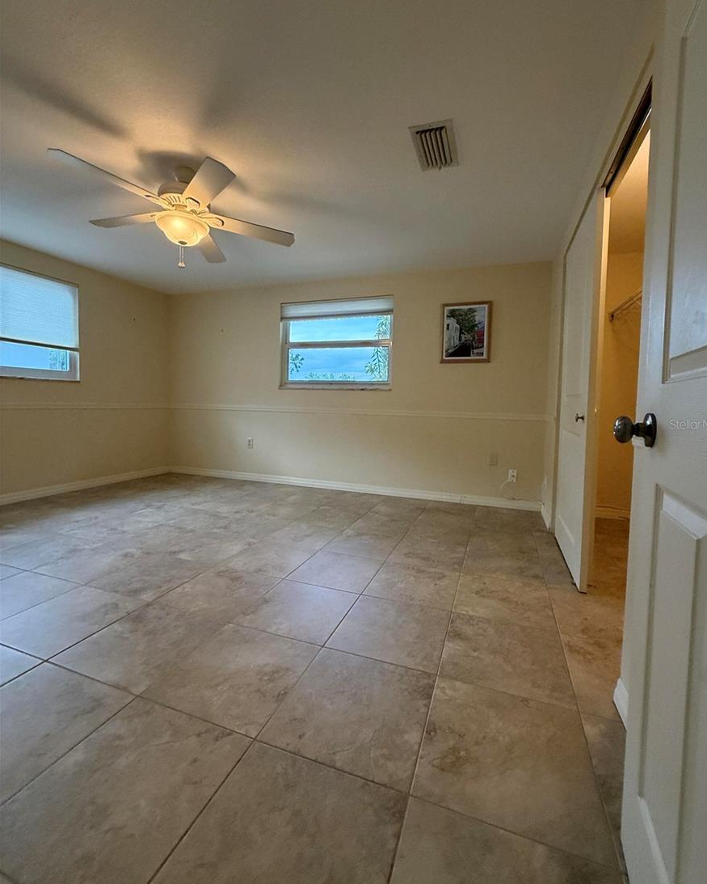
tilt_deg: -3.1
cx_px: 363
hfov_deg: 84.0
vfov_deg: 96.7
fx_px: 392
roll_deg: -2.0
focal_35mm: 15
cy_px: 424
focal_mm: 2.22
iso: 320
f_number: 2.2
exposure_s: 1/60
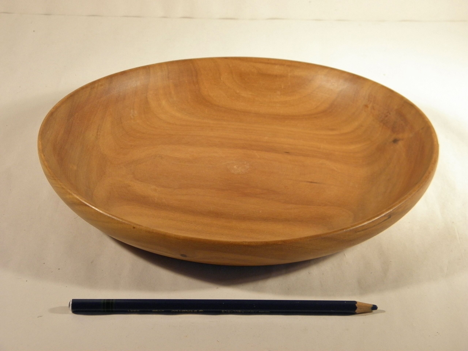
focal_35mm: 89
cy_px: 176
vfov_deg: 16.6
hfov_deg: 22.0
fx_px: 1203
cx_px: 234
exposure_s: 1/40
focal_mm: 16
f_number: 4.5
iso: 200
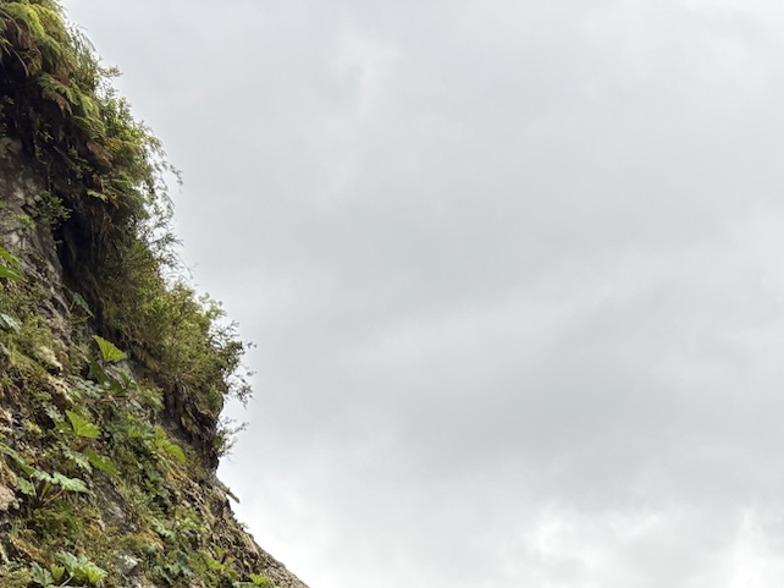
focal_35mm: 81
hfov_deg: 23.6
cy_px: 912
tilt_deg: +2.4
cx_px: 670
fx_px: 1834
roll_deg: -3.1
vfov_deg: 16.4
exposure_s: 1/724
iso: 50
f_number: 1.6
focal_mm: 5.96
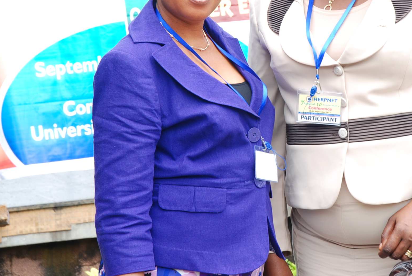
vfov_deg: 9.5
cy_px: 26
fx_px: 1663
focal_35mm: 145
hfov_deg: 14.1
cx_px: 280
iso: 100
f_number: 4.5
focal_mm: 52
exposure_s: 1/90
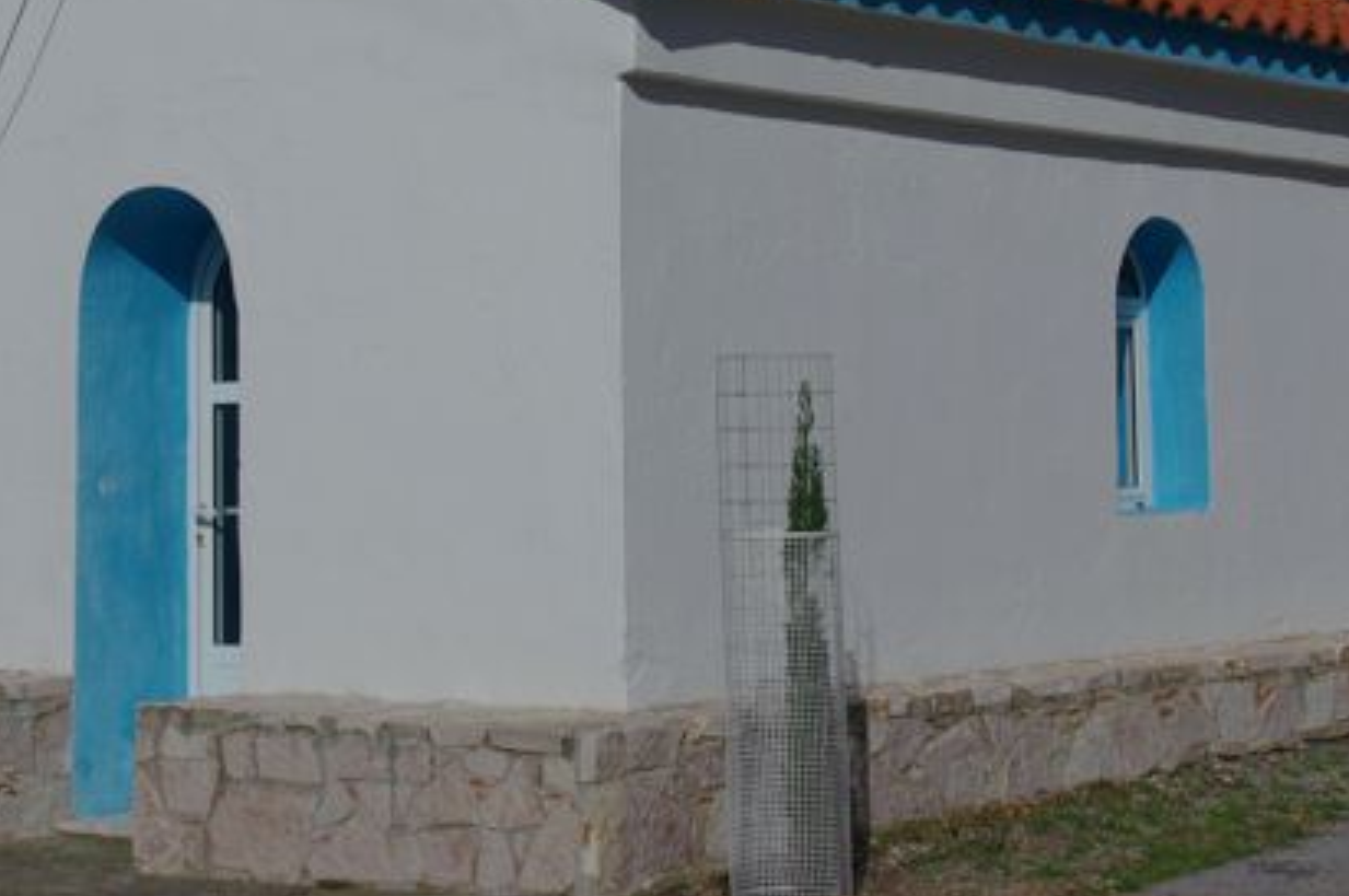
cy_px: 89
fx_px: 2844
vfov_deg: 17.6
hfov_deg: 26.6
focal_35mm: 76
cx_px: 469
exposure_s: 1/1600
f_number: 10
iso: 100
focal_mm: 26
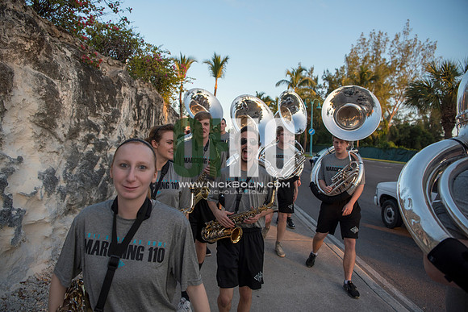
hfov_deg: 73.7
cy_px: 156
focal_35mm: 24
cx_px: 234
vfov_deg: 53.2
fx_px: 312
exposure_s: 1/800
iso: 250
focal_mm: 24
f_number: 3.5
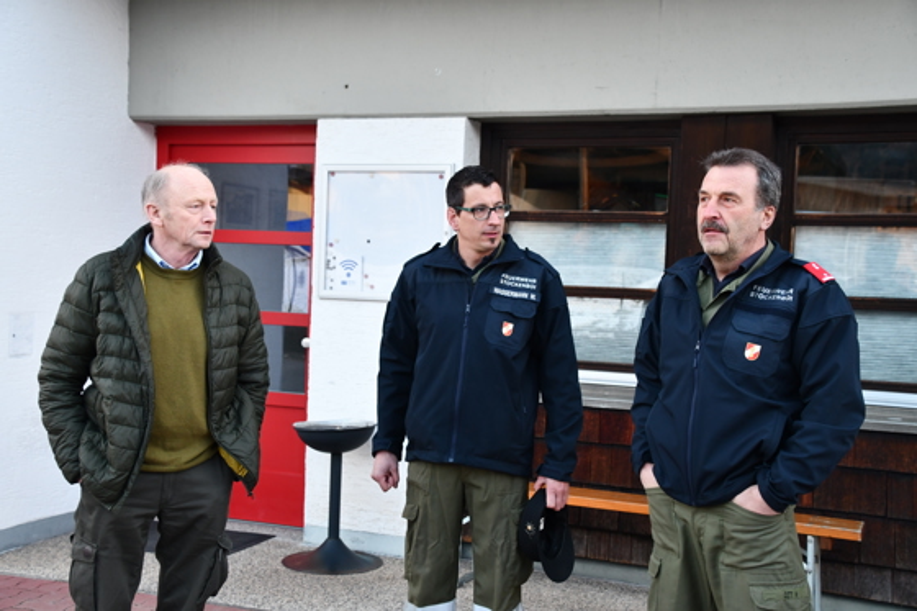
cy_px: 306
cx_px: 458
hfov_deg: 41.1
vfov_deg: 28.1
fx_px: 1222
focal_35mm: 48
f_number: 4
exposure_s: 1/160
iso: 800
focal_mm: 32
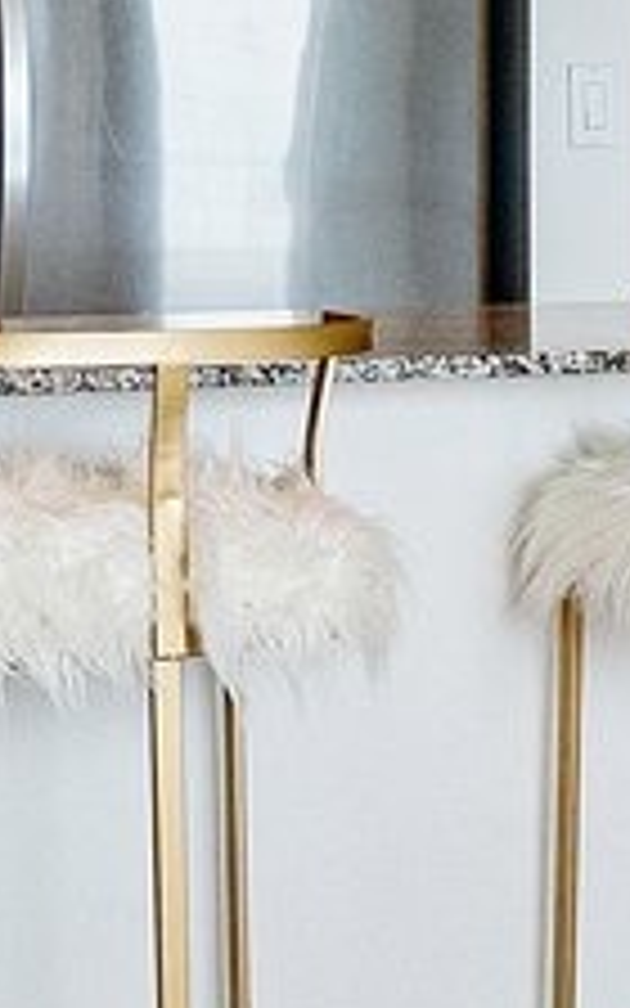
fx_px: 3846
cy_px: -38
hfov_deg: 9.2
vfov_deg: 14.6
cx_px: 828
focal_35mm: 140
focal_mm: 10
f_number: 6.3
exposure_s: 1/25
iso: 640
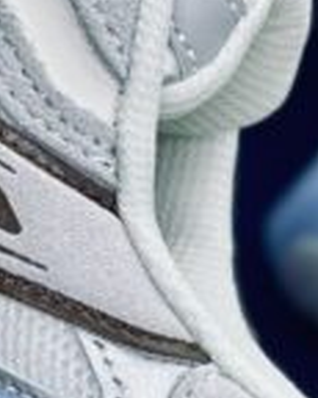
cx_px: -97
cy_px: 253
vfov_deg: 6.4
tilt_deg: -58.7
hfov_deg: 5.1
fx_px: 3568
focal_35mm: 303
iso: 64
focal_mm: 6.86
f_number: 1.78
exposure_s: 1/102
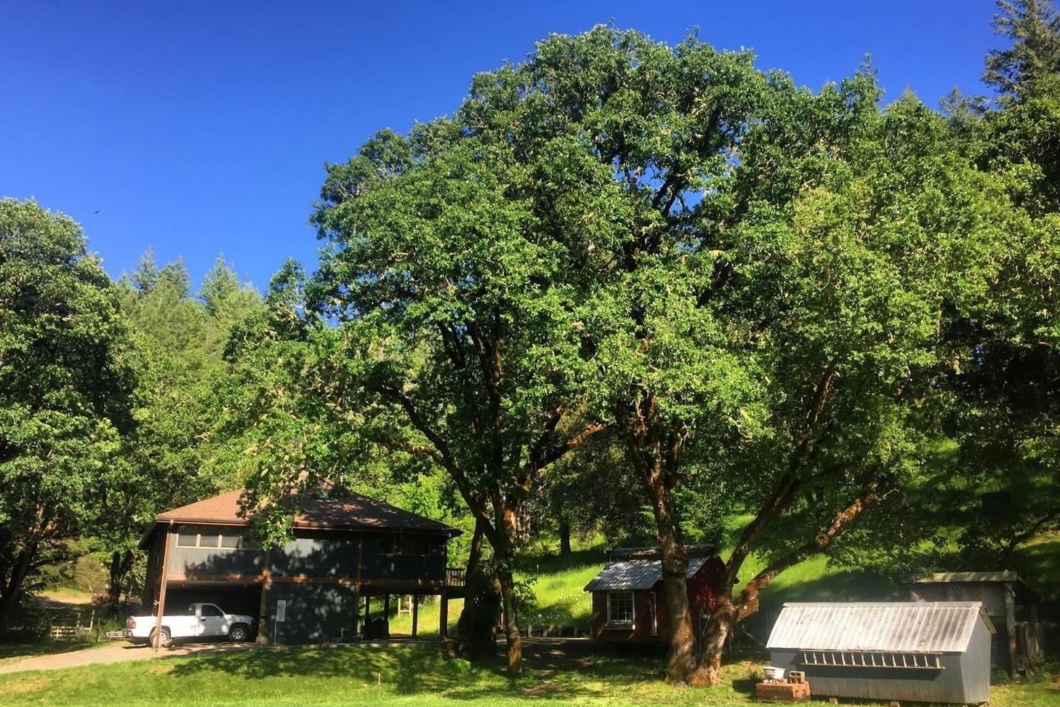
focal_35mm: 31
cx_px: 519
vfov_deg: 42.3
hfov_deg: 60.3
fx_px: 913
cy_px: 382
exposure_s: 1/638
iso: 32
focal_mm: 4.15
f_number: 2.2
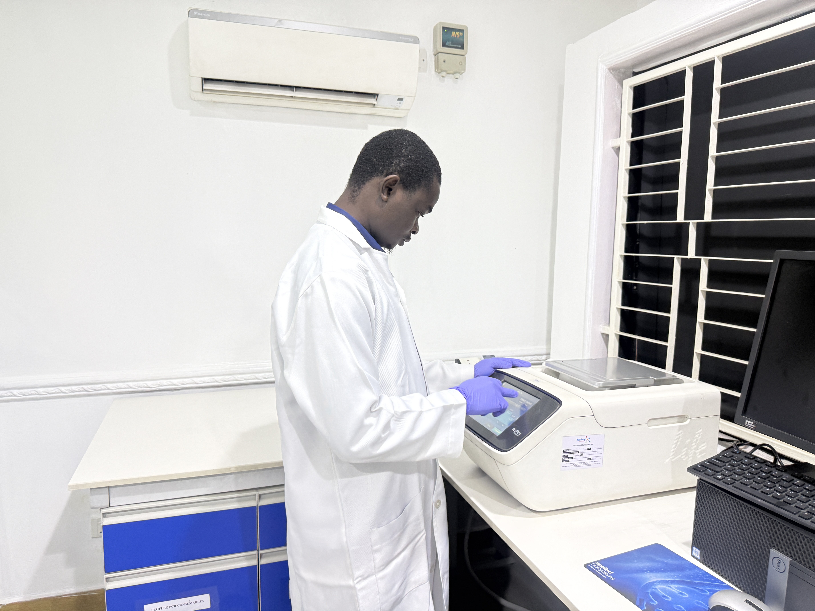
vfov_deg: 56.8
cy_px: 306
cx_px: 408
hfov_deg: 71.6
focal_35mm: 24
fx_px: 565
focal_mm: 6.76
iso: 100
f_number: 1.78
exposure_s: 1/50
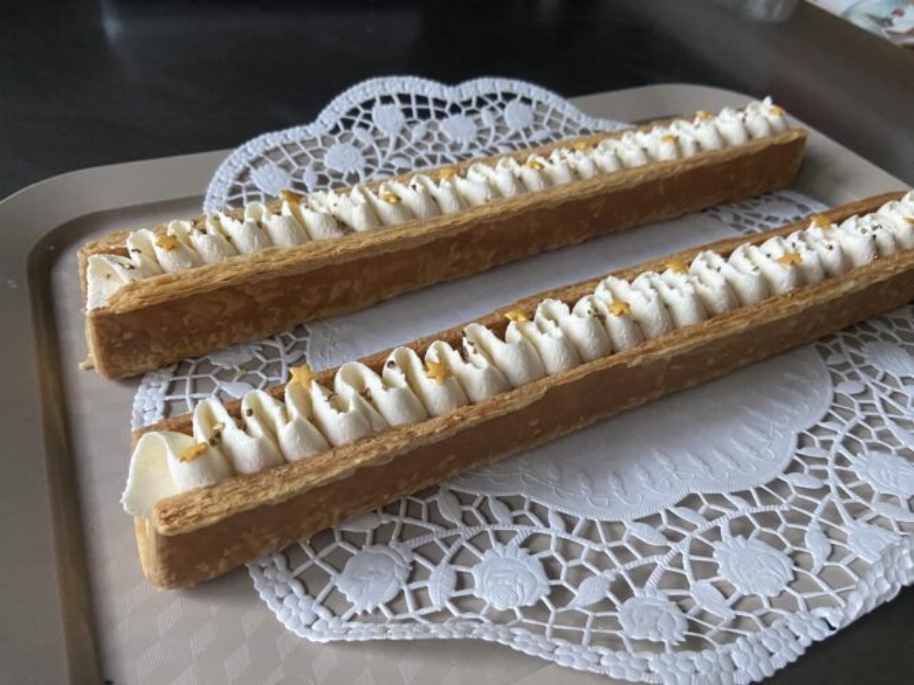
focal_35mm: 26
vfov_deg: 53.0
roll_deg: -5.8
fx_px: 686
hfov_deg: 67.3
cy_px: 342
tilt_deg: -43.5
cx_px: 457
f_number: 1.8
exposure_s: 1/54
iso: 500
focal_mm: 4.25
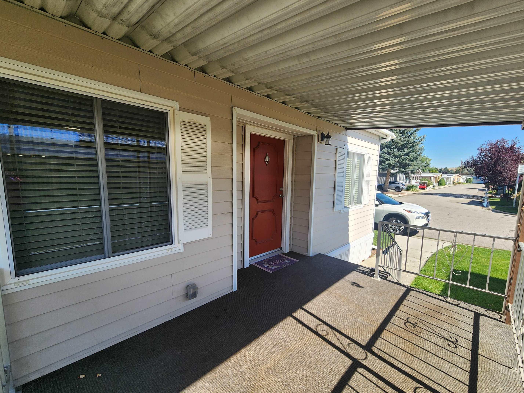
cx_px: 264
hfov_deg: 102.1
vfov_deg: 85.6
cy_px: 208
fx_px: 212
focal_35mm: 14
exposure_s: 1/673
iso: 50
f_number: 2.2
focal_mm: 2.2
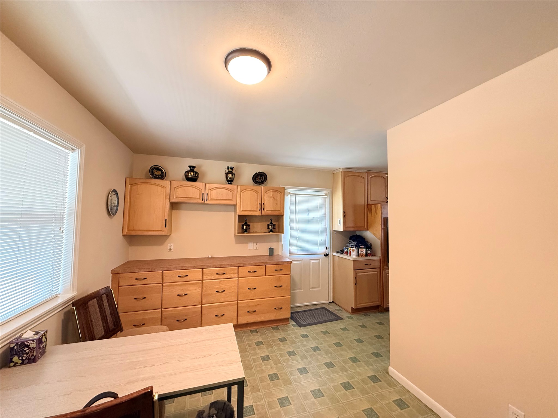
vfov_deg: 85.7
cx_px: 279
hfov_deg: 102.1
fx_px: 226
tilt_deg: +3.3
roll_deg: -1.3
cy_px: 209
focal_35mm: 14
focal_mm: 2.22
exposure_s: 1/60
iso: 640
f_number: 2.2
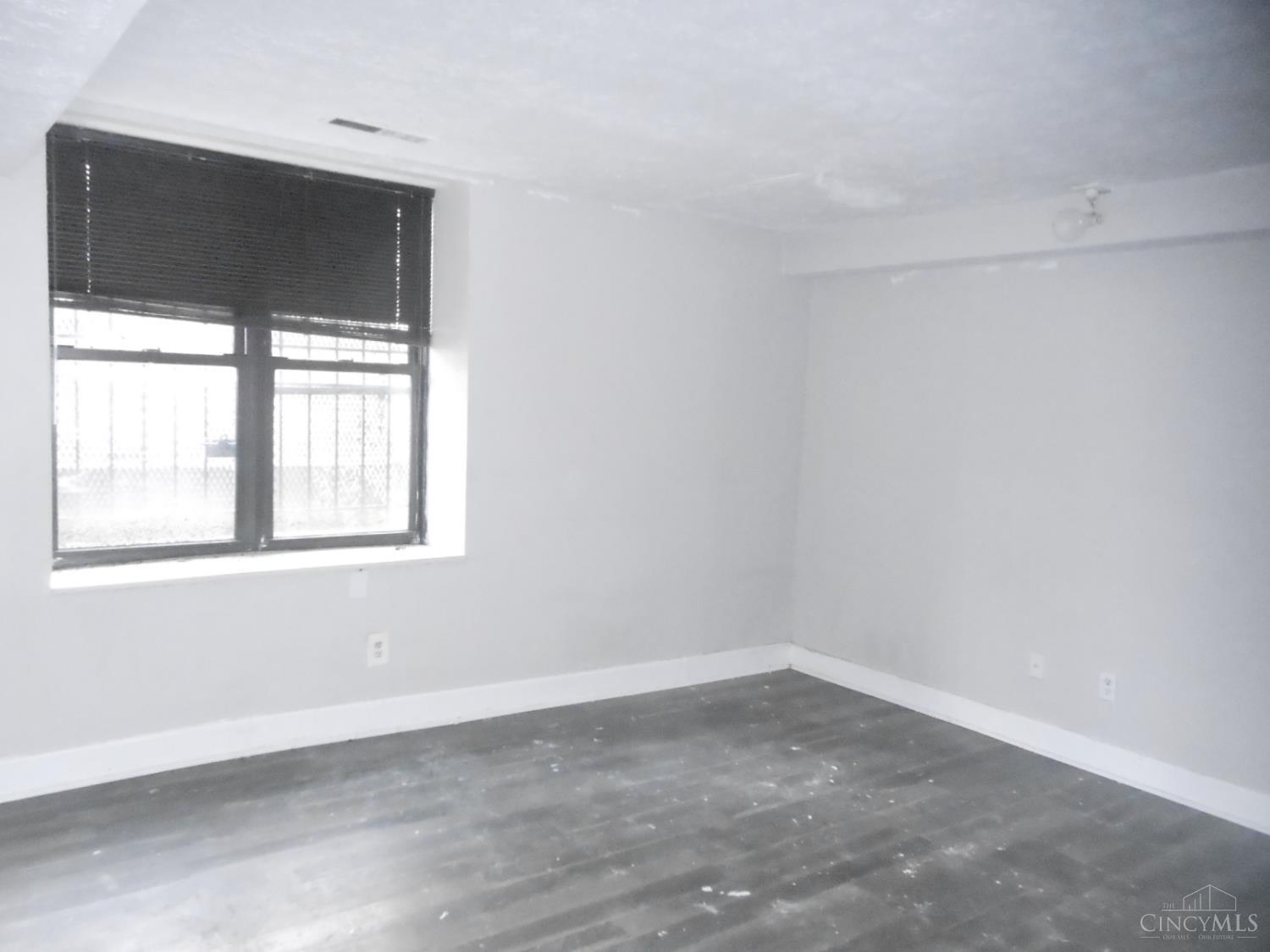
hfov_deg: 69.4
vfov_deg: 54.9
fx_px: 917
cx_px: 635
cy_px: 476
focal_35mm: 25
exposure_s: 1/25
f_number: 3.7
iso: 1600
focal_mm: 4.5
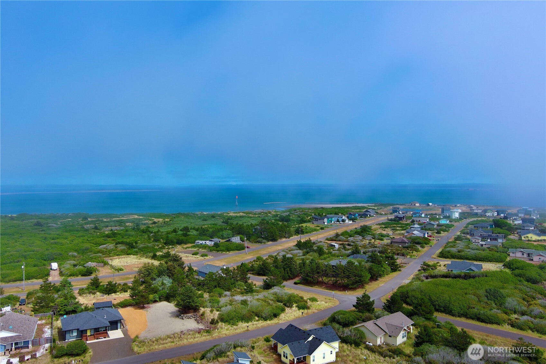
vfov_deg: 45.0
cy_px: 182
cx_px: 273
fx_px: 440
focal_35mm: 29
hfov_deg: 63.7
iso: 100
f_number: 2.8
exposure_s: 1/1873
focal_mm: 10.57
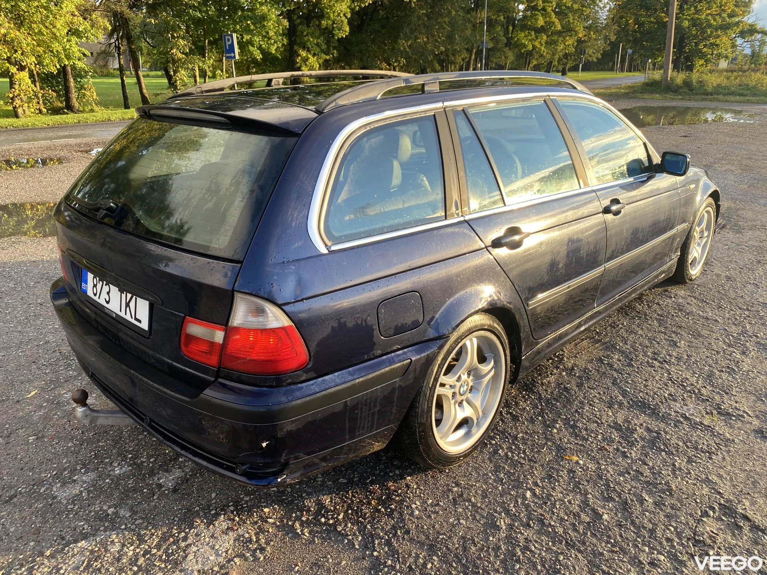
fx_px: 576
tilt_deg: -21.5
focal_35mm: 26
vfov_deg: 53.1
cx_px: 384
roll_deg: +0.1
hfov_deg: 67.3
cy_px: 288
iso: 32
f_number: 1.8
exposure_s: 1/158
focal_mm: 4.25
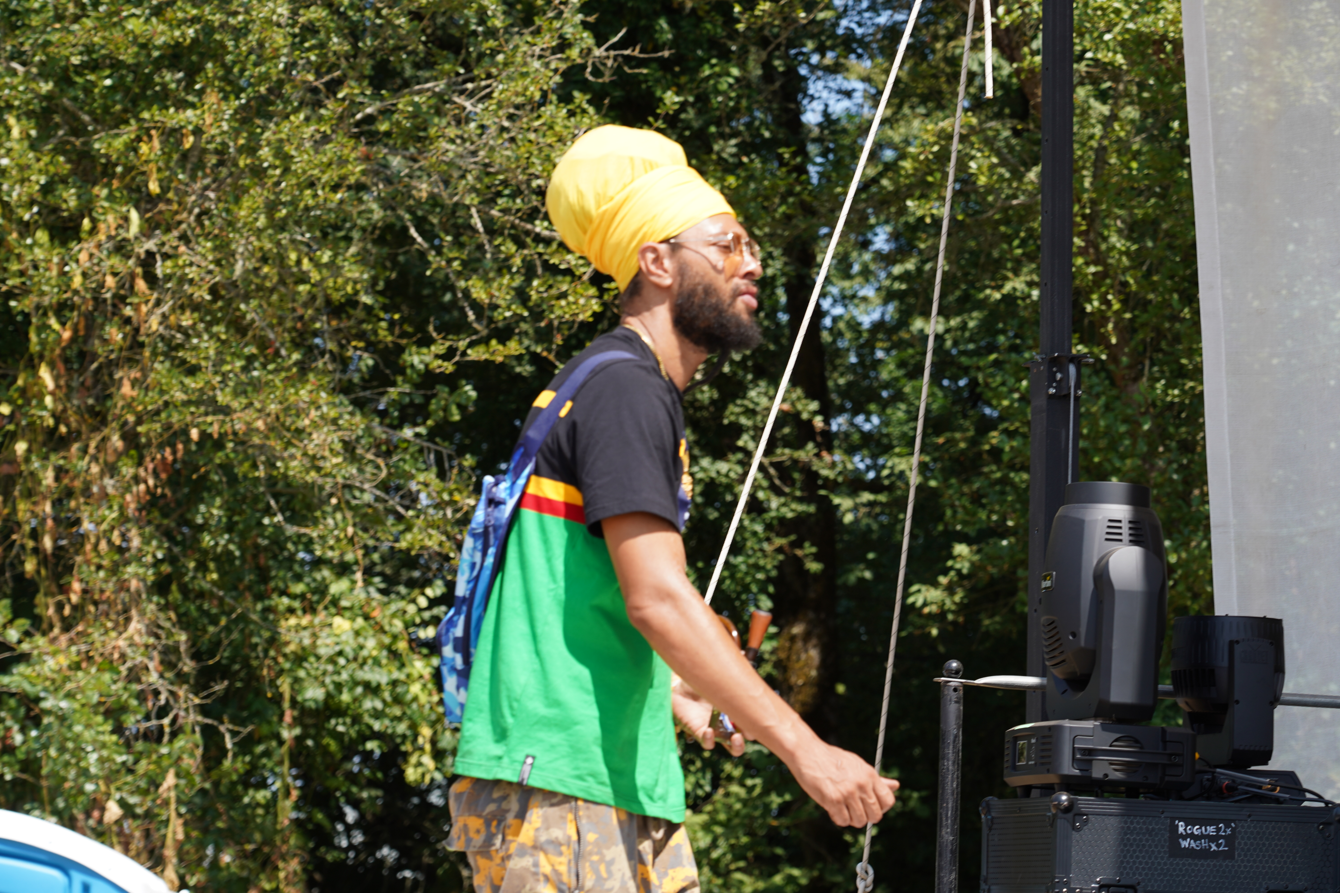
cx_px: 670
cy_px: 446
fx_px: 3908
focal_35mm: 105
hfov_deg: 19.5
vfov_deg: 13.0
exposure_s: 1/200
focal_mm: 105
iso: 100
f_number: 6.3
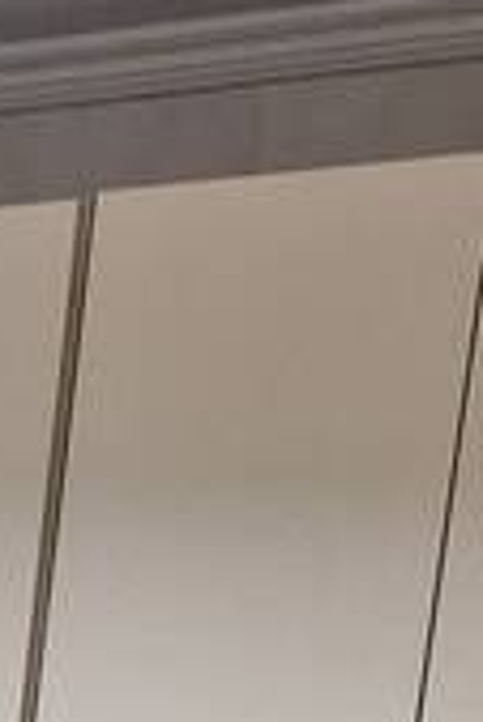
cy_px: 1965
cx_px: -761
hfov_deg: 8.1
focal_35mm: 153
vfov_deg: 10.6
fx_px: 3073
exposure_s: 1/120
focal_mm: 5.54
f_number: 1.8
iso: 500
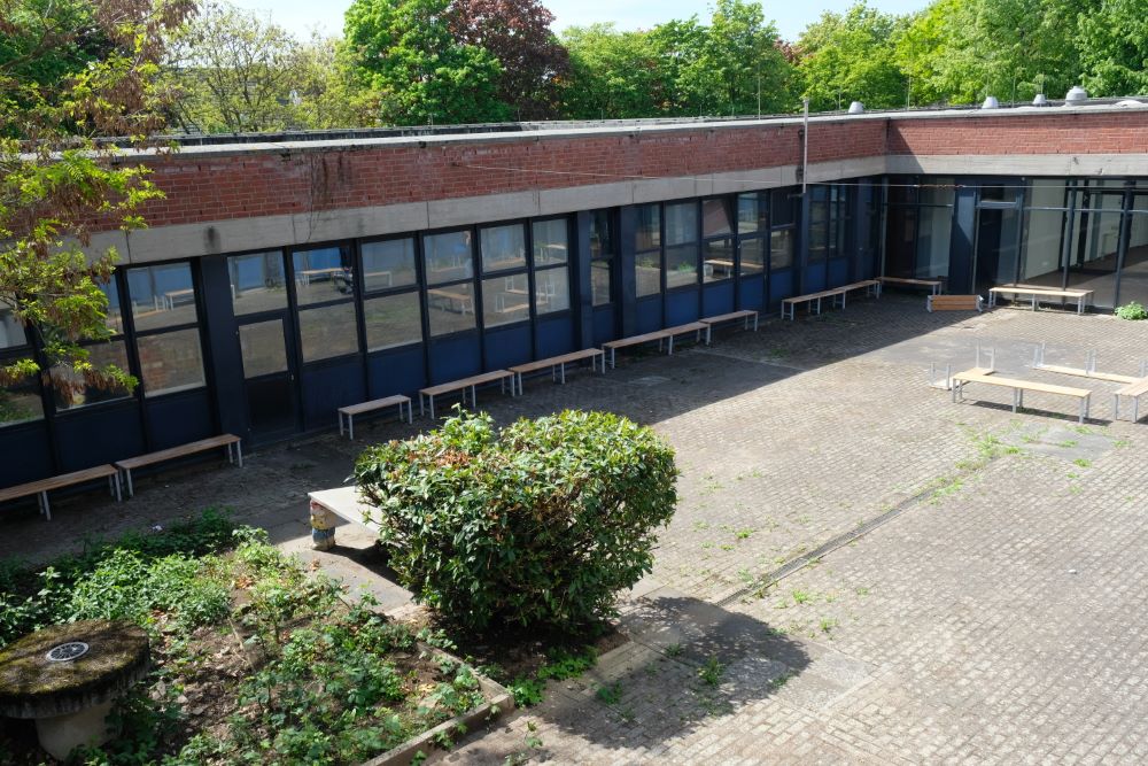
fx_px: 989
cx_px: 574
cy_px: 383
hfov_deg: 60.3
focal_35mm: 31
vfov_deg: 42.3
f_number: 8
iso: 400
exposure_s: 1/220
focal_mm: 20.5
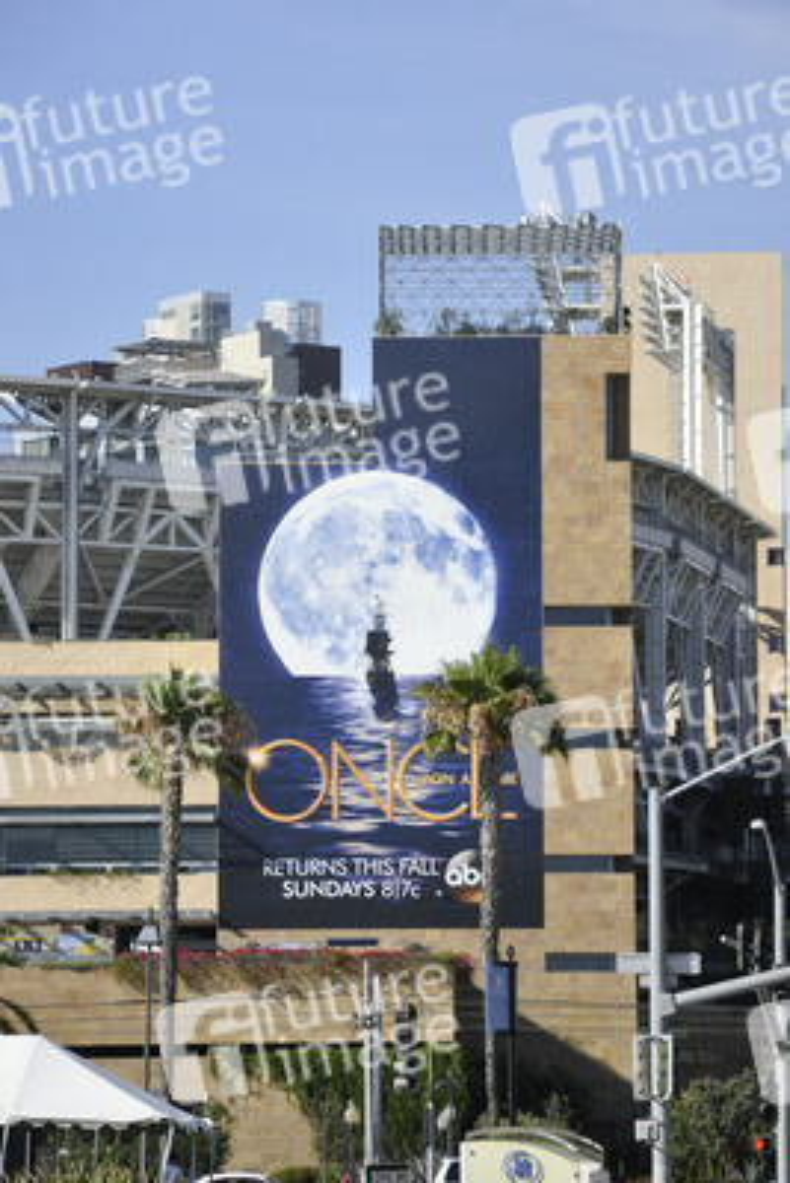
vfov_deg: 13.0
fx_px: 5179
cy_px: 592
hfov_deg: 8.7
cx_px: 395
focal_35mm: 158
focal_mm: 105
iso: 800
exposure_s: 1/2500
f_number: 7.1
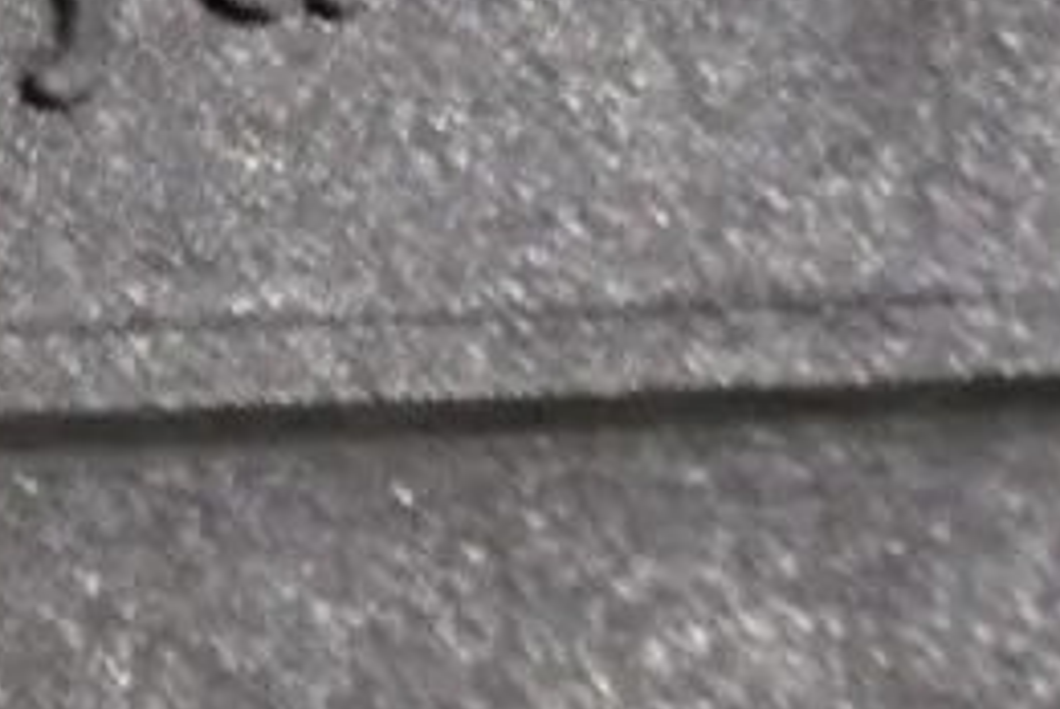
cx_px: -1105
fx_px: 5276
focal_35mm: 179
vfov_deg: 7.5
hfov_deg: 10.5
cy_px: -489
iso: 400
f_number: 2.8
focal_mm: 5.8
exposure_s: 1/5
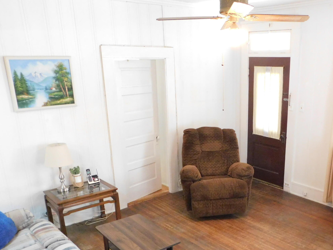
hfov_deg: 51.6
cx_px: 223
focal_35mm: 35
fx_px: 337
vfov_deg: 40.1
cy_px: 173
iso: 800
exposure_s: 1/10
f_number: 3
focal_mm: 4
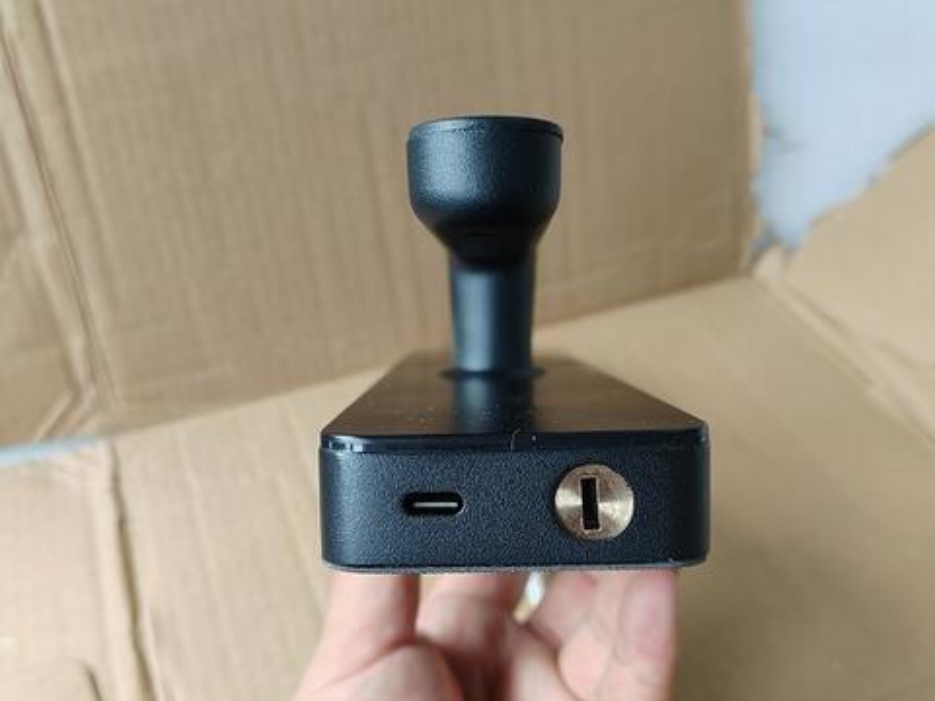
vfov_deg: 40.7
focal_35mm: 35
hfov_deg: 52.6
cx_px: 468
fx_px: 945
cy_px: 350
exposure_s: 1/100
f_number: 1.9
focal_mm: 5.52
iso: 80
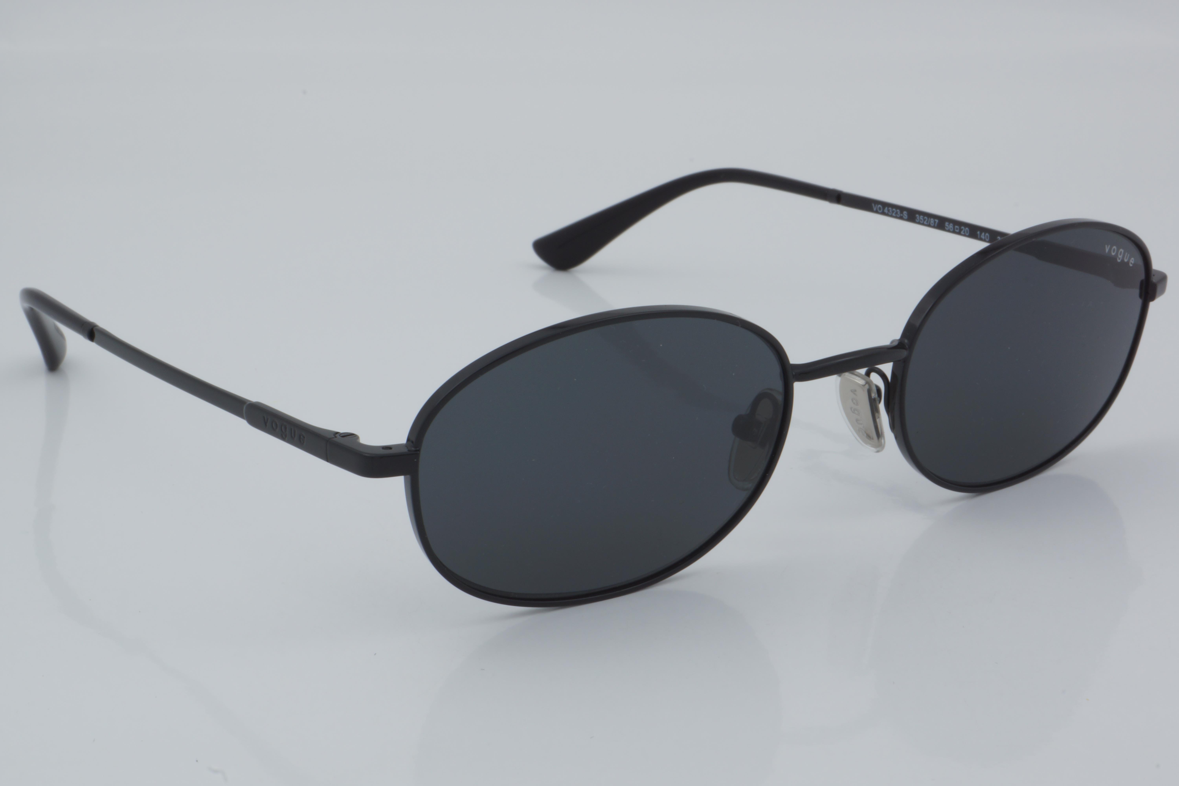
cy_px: 393
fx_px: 2456
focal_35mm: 75
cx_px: 590
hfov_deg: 27.0
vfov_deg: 18.2
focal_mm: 50
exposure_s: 1/4
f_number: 32
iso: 100
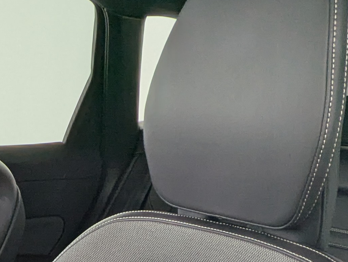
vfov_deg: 17.6
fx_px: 634
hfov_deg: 28.5
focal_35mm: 63
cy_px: 504
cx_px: -10
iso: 74
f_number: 2.2
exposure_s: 1/49.2
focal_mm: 2.35
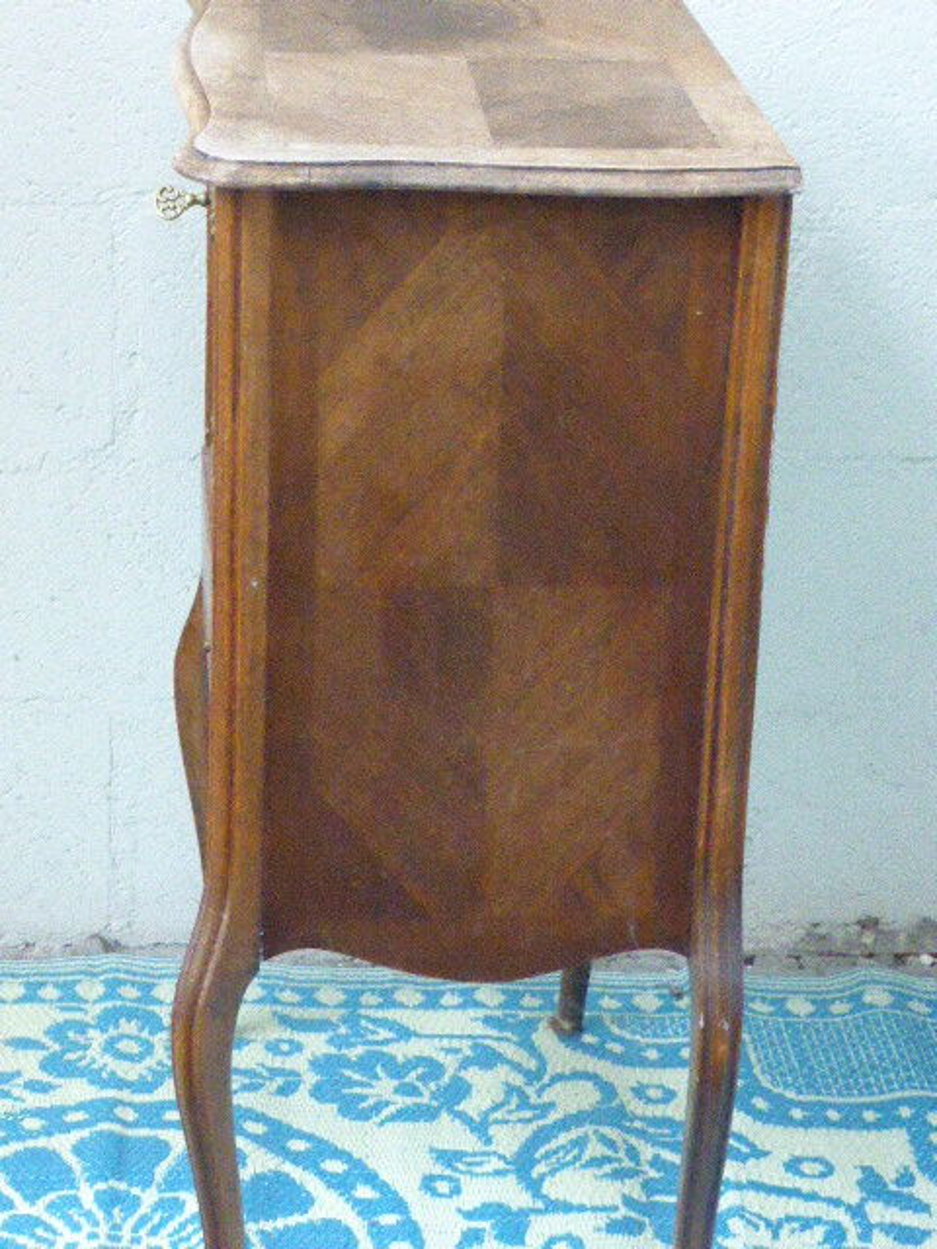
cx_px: 468
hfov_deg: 15.2
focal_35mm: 97
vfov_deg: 20.2
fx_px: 3501
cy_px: 624
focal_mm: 16.1
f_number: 5.2
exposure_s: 1/50
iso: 3200
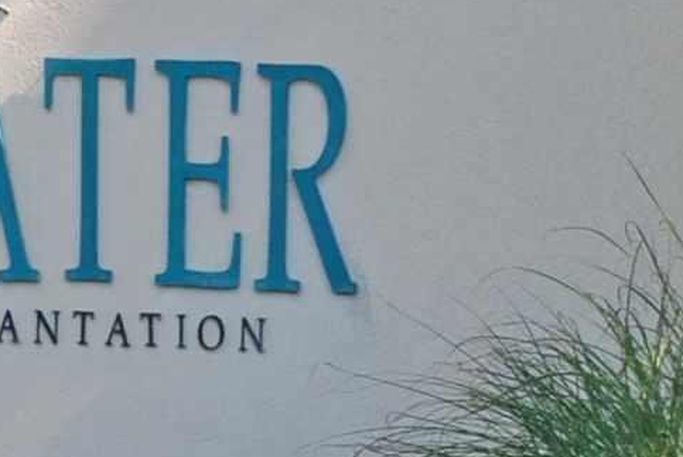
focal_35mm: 334
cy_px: 178
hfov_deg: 6.1
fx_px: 6346
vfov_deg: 4.1
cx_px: -54
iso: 140
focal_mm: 35
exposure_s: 1/125
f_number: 5.6
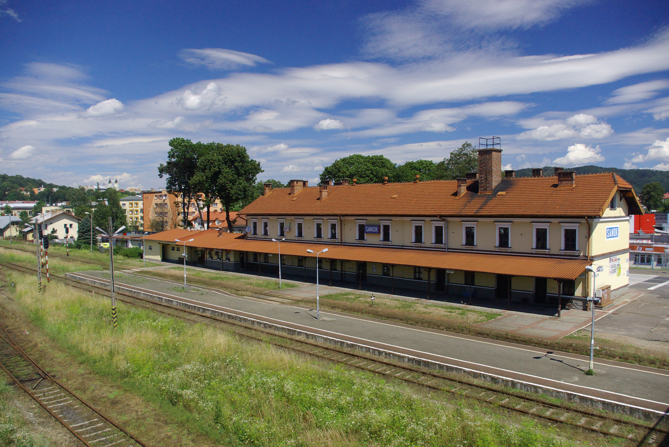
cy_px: 224
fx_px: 502
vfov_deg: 48.0
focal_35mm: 27
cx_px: 334
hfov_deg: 67.4
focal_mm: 18
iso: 800
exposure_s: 1/750
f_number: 8
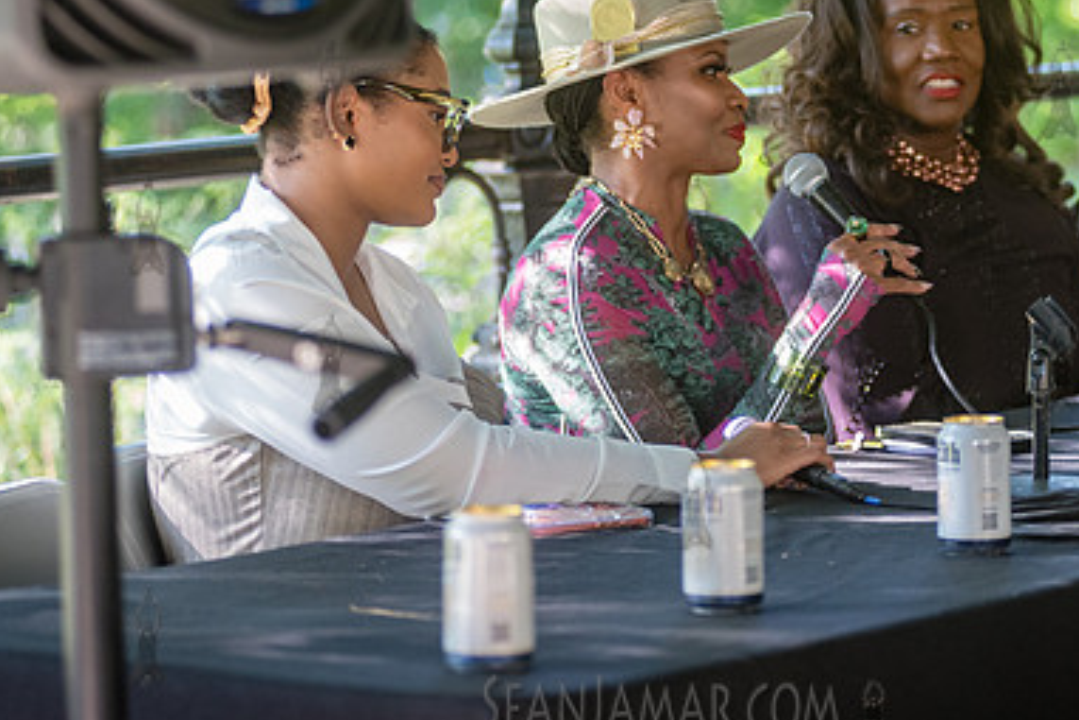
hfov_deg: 12.8
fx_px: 4795
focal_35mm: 160
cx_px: 694
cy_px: 225
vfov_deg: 8.6
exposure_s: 1/250
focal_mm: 105
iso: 1600
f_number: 2.8
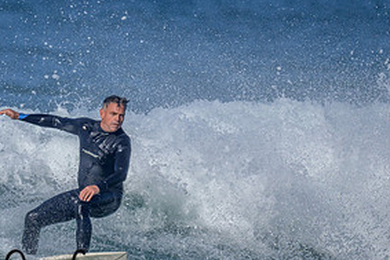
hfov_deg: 0.9
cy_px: 231
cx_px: -85
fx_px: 24441
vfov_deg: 0.6
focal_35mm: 2255
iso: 200
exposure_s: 1/2000
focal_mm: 800
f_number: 6.3
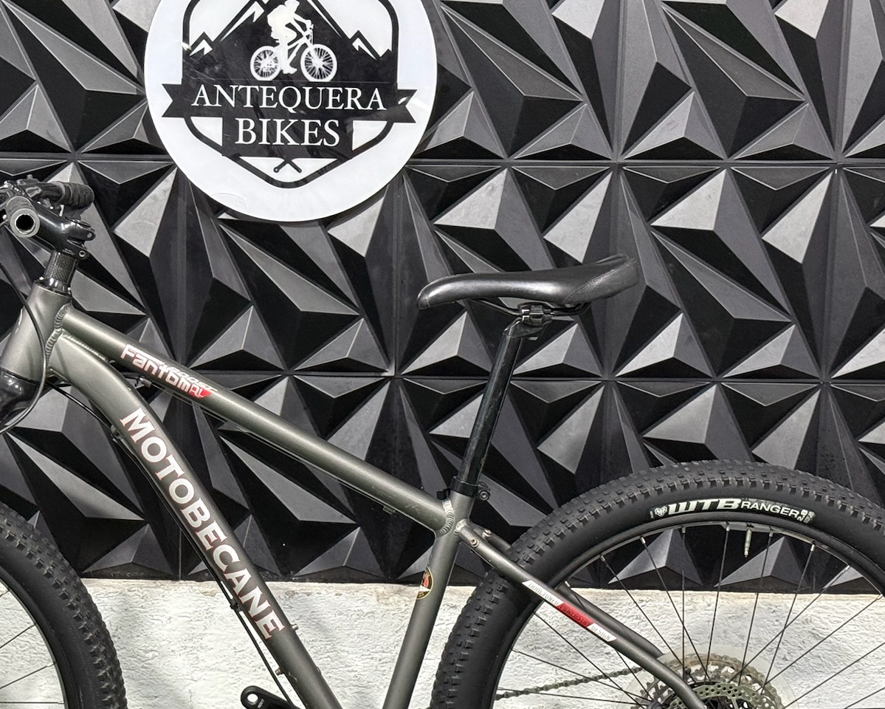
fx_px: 2096
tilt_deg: -9.5
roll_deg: -1.3
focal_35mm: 80
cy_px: 494
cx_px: 272
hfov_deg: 23.7
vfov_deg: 19.1
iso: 250
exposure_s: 1/60
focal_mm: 6.76
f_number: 1.78
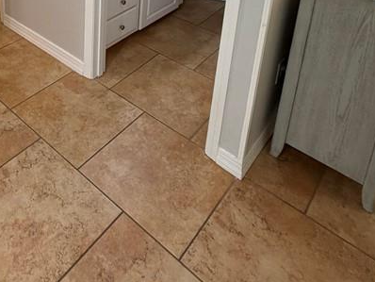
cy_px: -64
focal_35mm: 36
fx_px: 390
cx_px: 72
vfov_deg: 32.2
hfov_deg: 48.3
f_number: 2.2
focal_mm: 2.22
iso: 200
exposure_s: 1/60
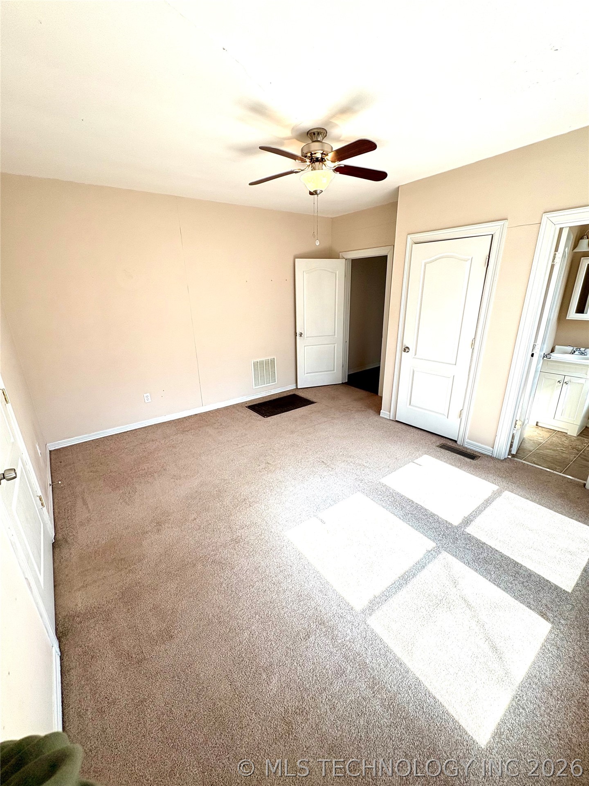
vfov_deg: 102.1
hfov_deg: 85.7
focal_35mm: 14
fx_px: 318
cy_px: 393
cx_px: 294
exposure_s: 1/211
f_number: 2.2
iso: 64
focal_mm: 2.22
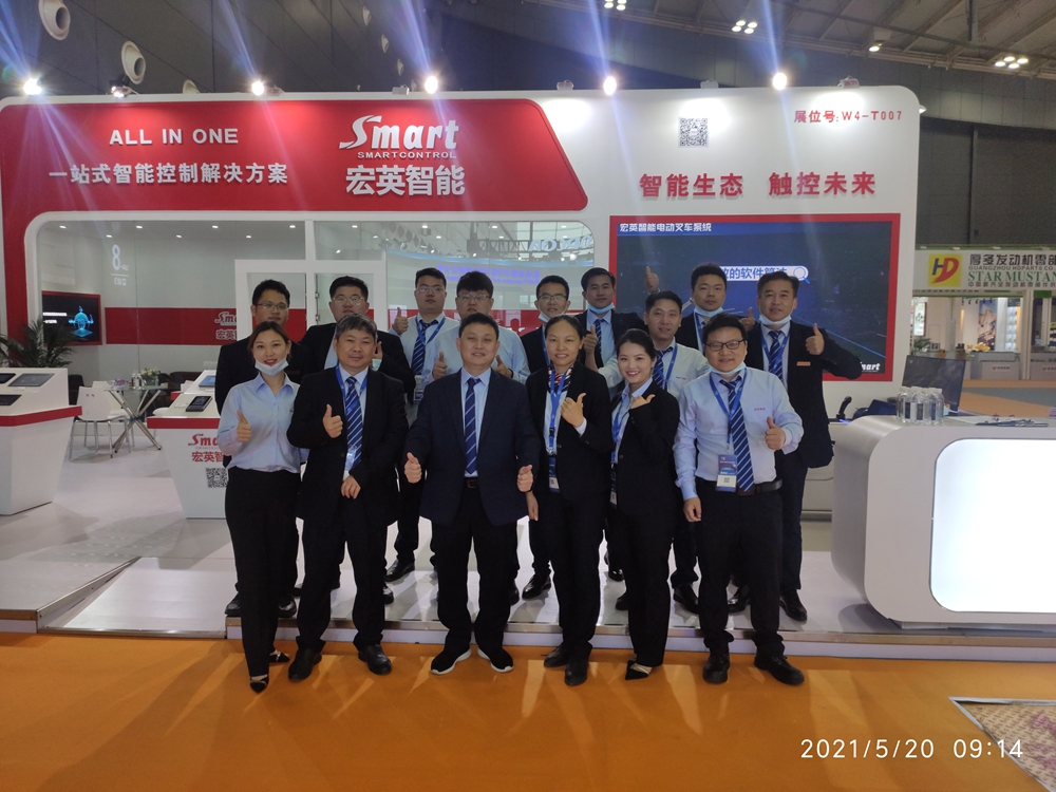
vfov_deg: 53.1
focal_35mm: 26
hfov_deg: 67.3
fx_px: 793
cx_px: 528
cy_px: 396
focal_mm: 4.77
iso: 174
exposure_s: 1/100
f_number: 1.75
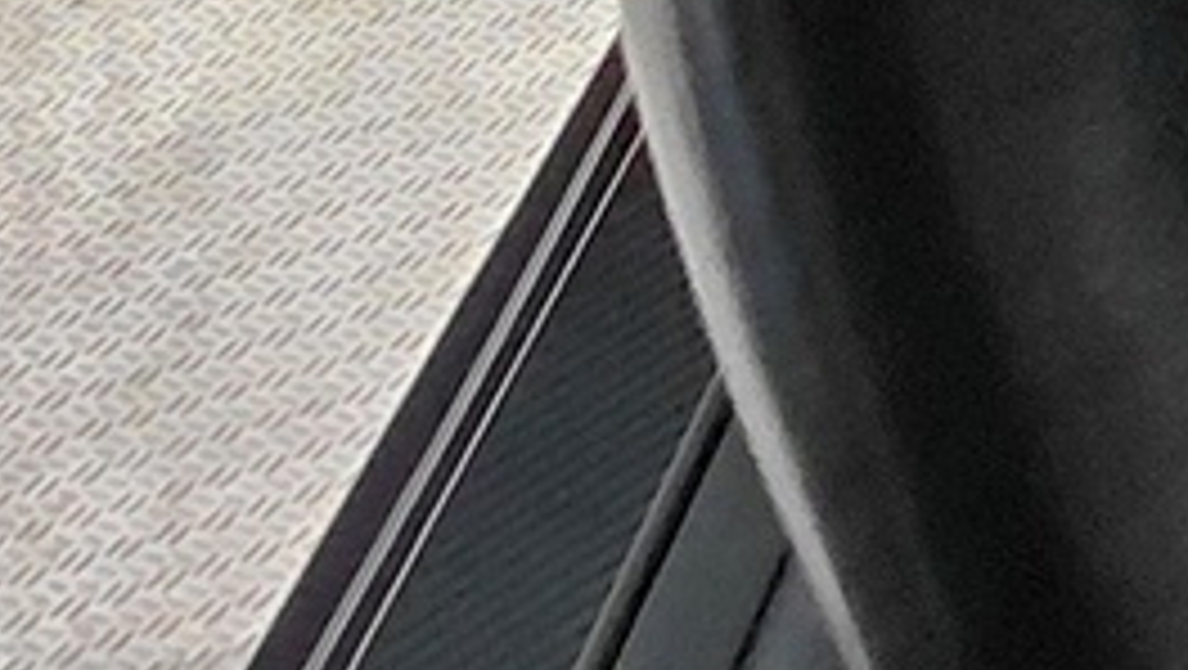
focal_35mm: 95
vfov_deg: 9.9
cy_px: -1309
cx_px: 1764
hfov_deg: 19.6
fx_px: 2995
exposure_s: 1/33.3
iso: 320
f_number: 2.2
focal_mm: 1.64
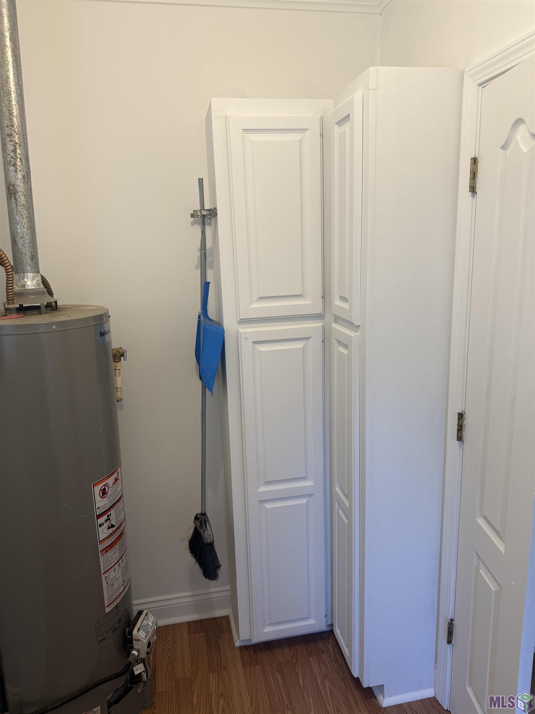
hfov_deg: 56.8
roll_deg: +2.0
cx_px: 268
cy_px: 357
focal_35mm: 24
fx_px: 495
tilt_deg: -11.8
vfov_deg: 71.6
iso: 100
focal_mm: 6.76
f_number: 1.78
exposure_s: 1/60
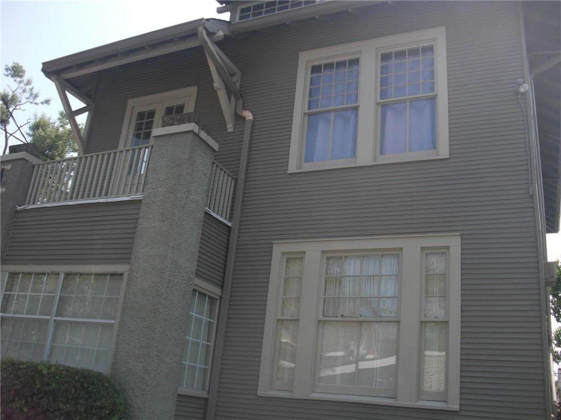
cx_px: 280
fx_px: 583
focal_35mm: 36
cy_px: 210
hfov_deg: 51.4
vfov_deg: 39.7
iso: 100
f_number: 2.8
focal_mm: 6.3
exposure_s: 1/1000
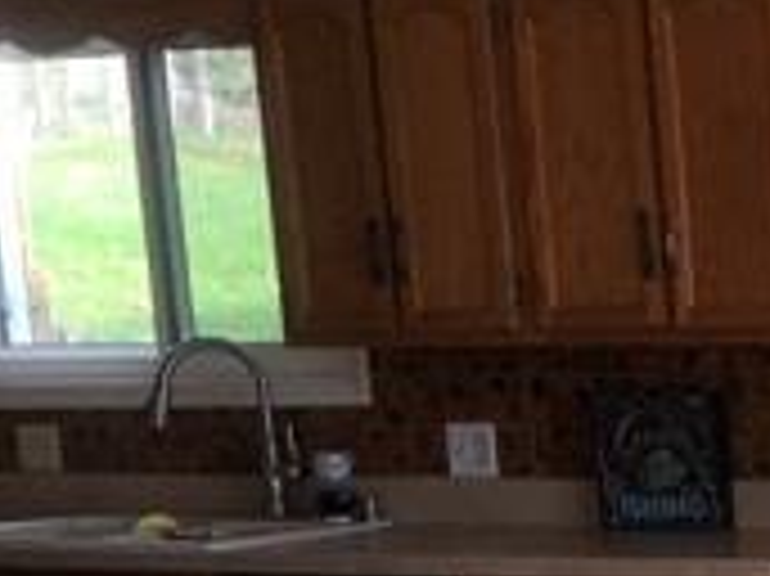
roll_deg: -0.4
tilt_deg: -9.0
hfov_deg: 15.7
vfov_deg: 13.7
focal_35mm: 105
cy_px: 702
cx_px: 1436
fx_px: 2334
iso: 25
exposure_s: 1/40
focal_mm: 3.99
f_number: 1.8
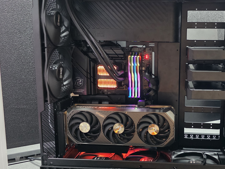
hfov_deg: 47.6
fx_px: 247
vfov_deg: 37.7
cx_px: 161
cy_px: 76
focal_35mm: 38
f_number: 1.7
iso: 1600
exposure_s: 1/120
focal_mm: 6.3
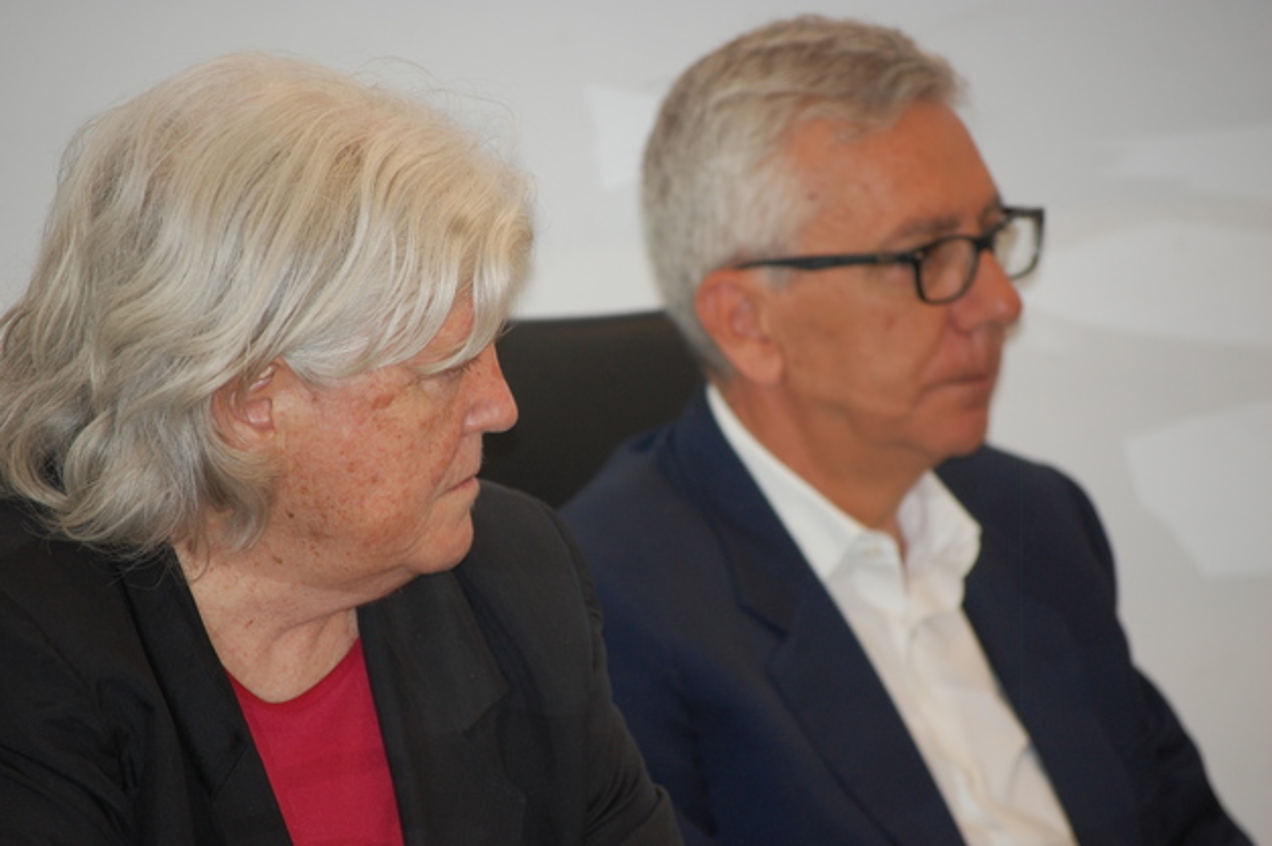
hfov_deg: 8.6
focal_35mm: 240
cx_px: 636
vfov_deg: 5.7
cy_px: 423
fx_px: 8471
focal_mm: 160
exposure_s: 1/60
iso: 400
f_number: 5.3
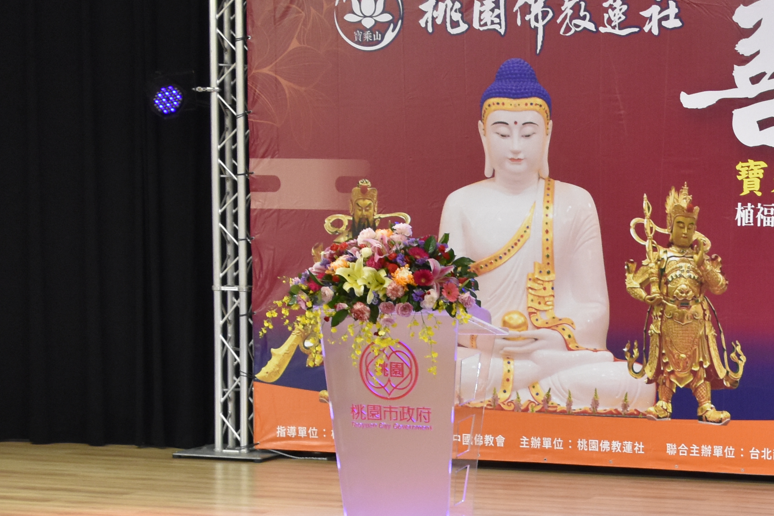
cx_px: 754
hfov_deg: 17.9
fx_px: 2408
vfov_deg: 12.1
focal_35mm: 112
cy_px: 472
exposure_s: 1/125
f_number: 5.6
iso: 1600
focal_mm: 28
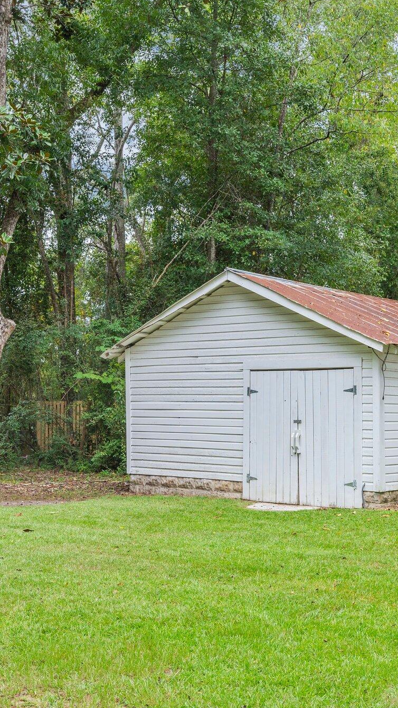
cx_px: 312
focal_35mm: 48
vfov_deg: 42.9
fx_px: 900
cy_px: 353
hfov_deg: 24.6
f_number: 9
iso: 320
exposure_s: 1/250
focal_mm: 30
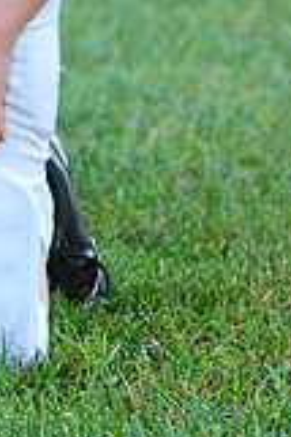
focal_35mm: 353
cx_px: -188
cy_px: -128
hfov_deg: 3.9
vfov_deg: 5.8
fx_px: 4289
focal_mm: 98
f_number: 4.5
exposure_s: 1/60
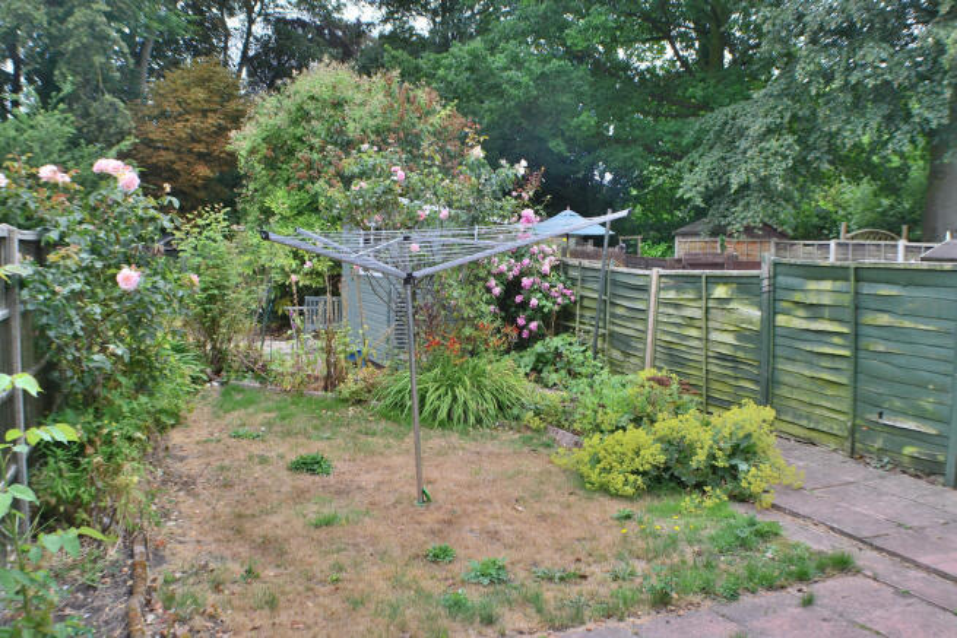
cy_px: 319
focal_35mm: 39
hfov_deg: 49.5
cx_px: 478
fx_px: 1037
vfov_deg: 34.2
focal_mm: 26
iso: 400
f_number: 9
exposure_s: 1/125
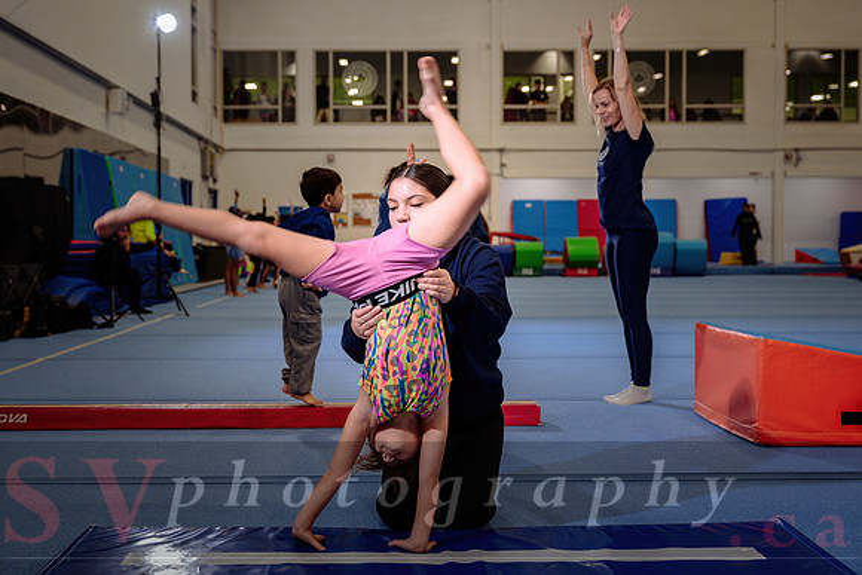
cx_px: 403
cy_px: 279
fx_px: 1091
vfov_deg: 29.5
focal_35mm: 46
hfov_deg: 43.1
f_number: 3.5
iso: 800
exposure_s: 1/200
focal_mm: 40
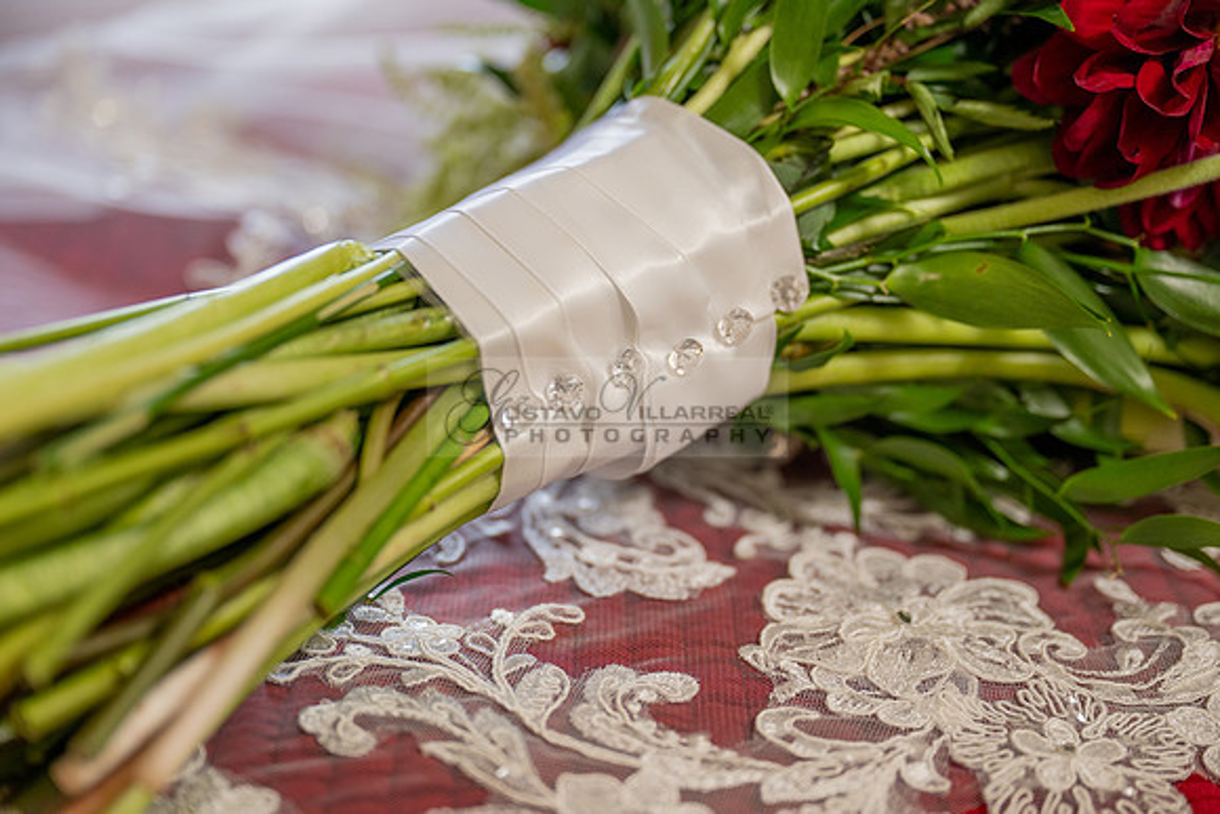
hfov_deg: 34.5
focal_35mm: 58
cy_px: 407
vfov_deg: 23.4
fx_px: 1966
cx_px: 610
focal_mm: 58
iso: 640
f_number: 2.8
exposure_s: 1/200
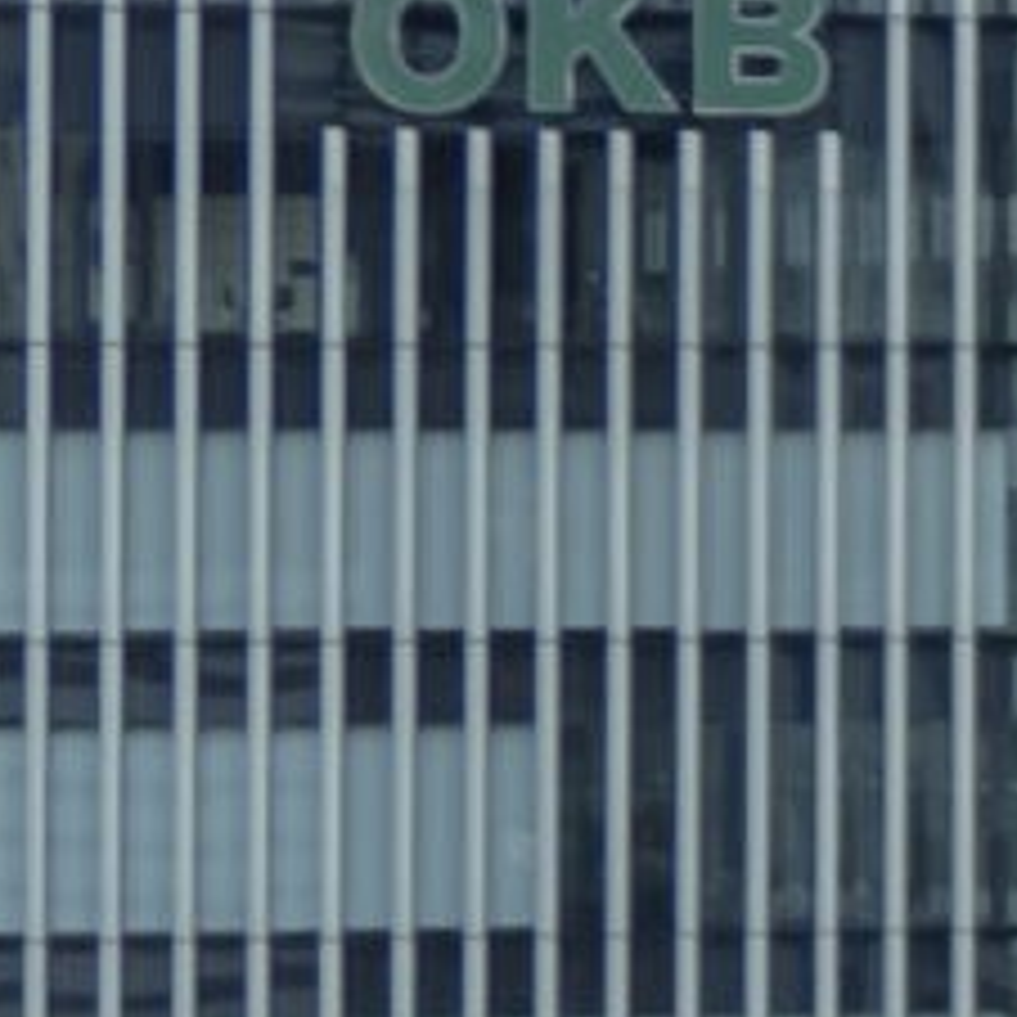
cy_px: 938
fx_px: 11063
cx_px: 4473
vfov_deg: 5.3
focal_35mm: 333
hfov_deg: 4.7
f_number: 4
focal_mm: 23
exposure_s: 1/60
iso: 160
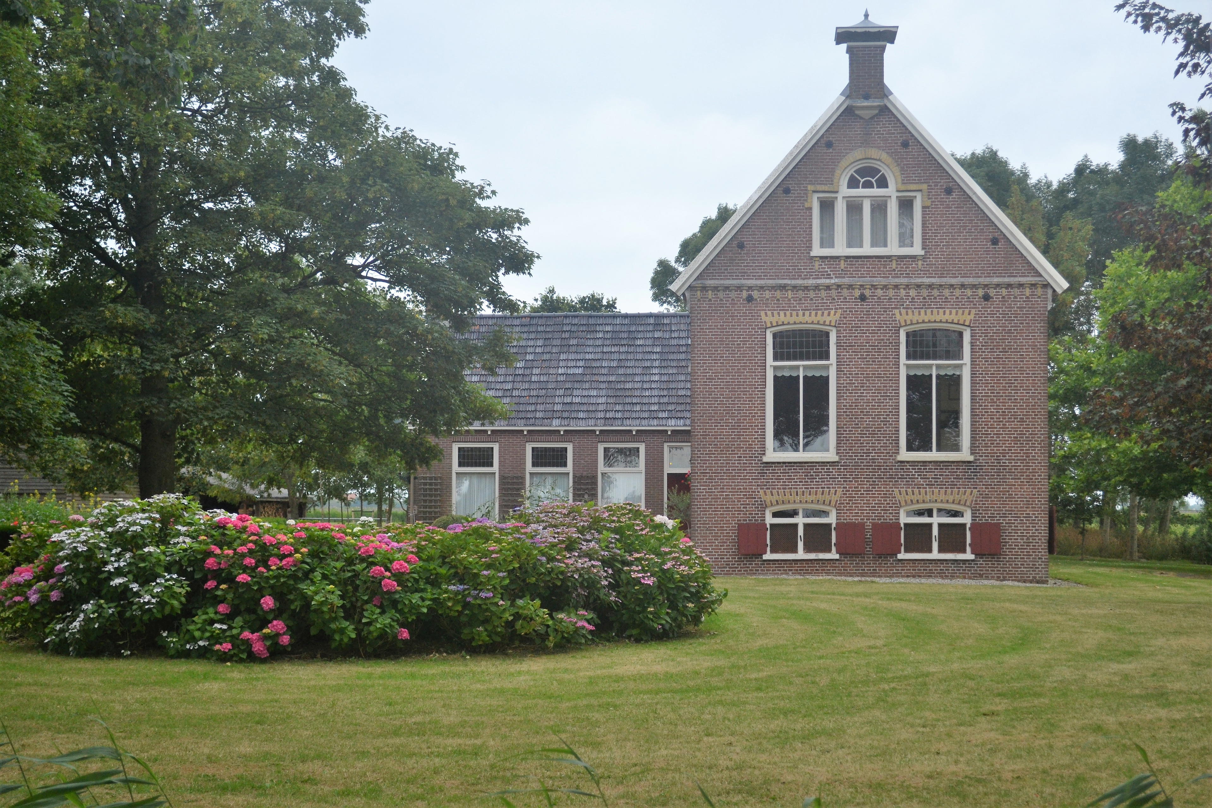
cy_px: 404
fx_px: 2020
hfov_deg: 33.4
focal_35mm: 60
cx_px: 606
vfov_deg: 22.6
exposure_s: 1/500
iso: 400
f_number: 5.3
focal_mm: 40
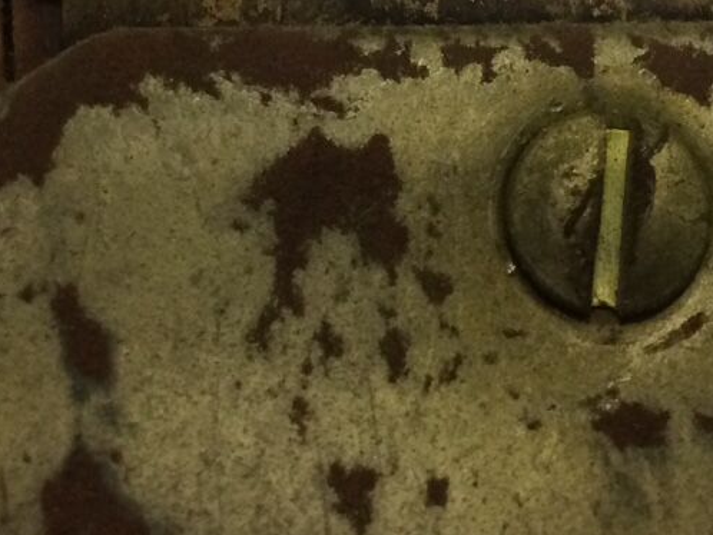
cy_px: -110
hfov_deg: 20.6
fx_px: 1958
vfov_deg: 15.0
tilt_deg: -74.7
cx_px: 427
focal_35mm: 95
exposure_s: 1/33
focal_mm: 4.15
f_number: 2.2
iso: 80
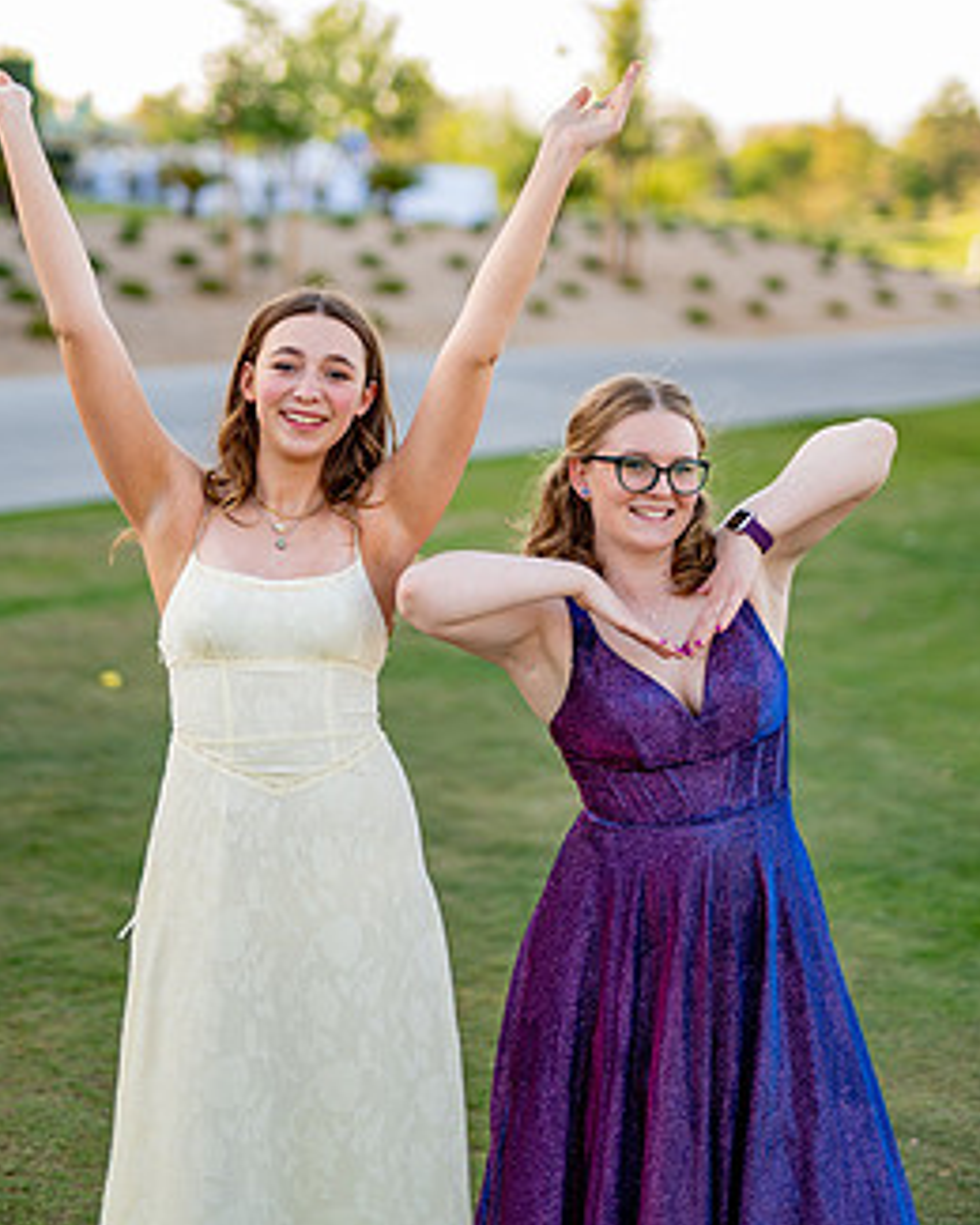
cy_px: 388
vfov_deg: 28.9
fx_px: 2357
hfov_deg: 23.5
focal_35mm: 65
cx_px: 435
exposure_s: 1/500
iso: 100
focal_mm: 50
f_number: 1.4
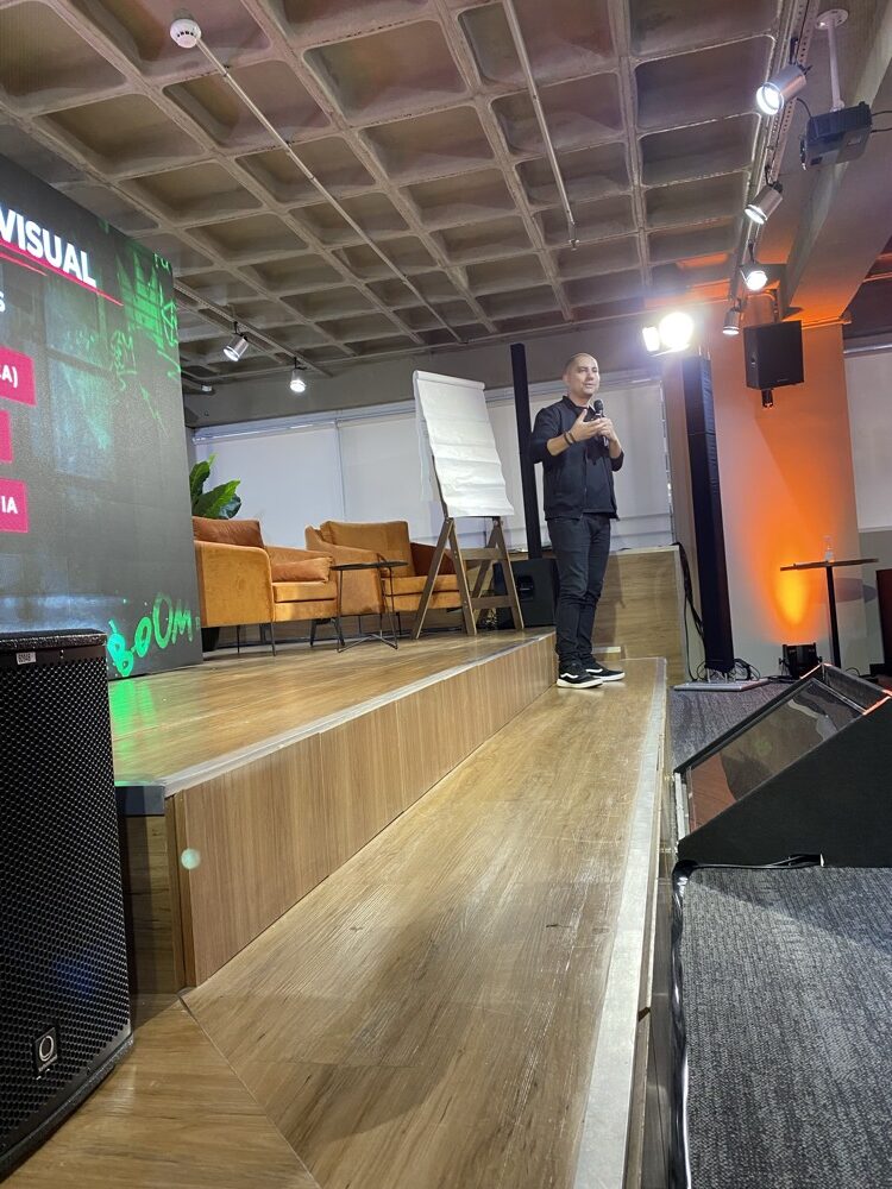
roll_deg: +3.8
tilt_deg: +2.3
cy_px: 594
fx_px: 893
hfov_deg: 53.1
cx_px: 446
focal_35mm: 26
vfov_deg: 67.3
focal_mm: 4.25
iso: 160
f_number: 1.8
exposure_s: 1/60
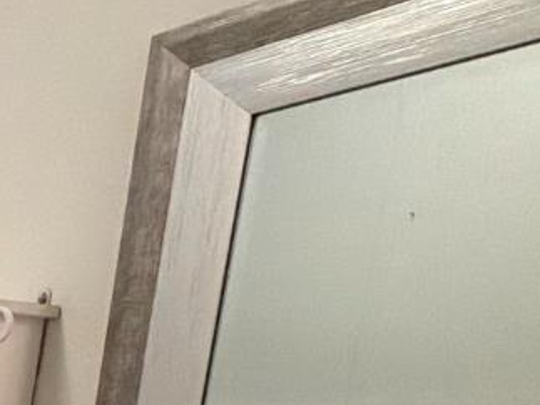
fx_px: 1014
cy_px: 700
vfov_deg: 18.4
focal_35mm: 65
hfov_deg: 18.1
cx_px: -578
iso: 320
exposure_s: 1/120
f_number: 2.2
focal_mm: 2.22
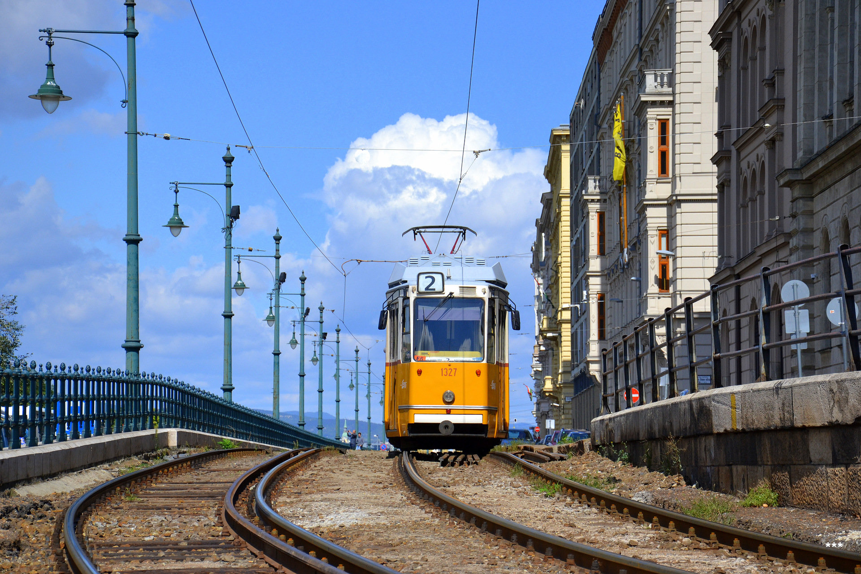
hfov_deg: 17.1
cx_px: 430
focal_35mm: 120
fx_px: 2870
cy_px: 287
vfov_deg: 11.4
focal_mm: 80
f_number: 7.1
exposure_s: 1/2000
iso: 400
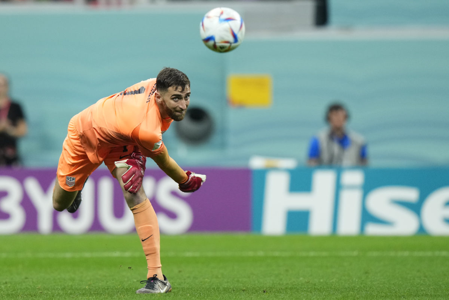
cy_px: 150
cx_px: 224
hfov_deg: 5.2
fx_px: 4988
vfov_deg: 3.4
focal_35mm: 400
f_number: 3.2
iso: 2500
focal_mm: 400
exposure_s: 1/1600
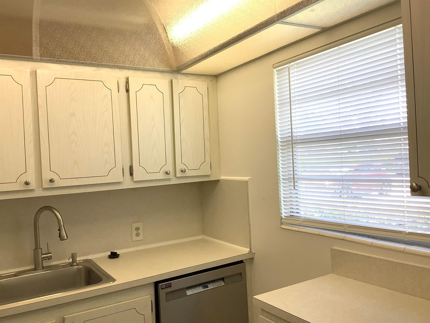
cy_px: 162
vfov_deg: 45.4
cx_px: 215
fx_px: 385
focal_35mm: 31
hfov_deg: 58.4
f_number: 2.4
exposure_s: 1/120
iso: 50
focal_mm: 3.3
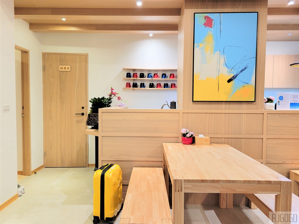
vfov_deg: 53.1
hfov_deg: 67.3
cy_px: 112
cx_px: 150
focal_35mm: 26
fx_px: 225
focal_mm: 5.4
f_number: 1.8
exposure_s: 1/60
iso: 250
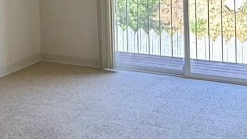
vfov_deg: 16.2
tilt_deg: +2.4
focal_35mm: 70
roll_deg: +1.1
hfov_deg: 28.4
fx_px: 459
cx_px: 3
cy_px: -49
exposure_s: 1/99
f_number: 2.2
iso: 100
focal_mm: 2.22
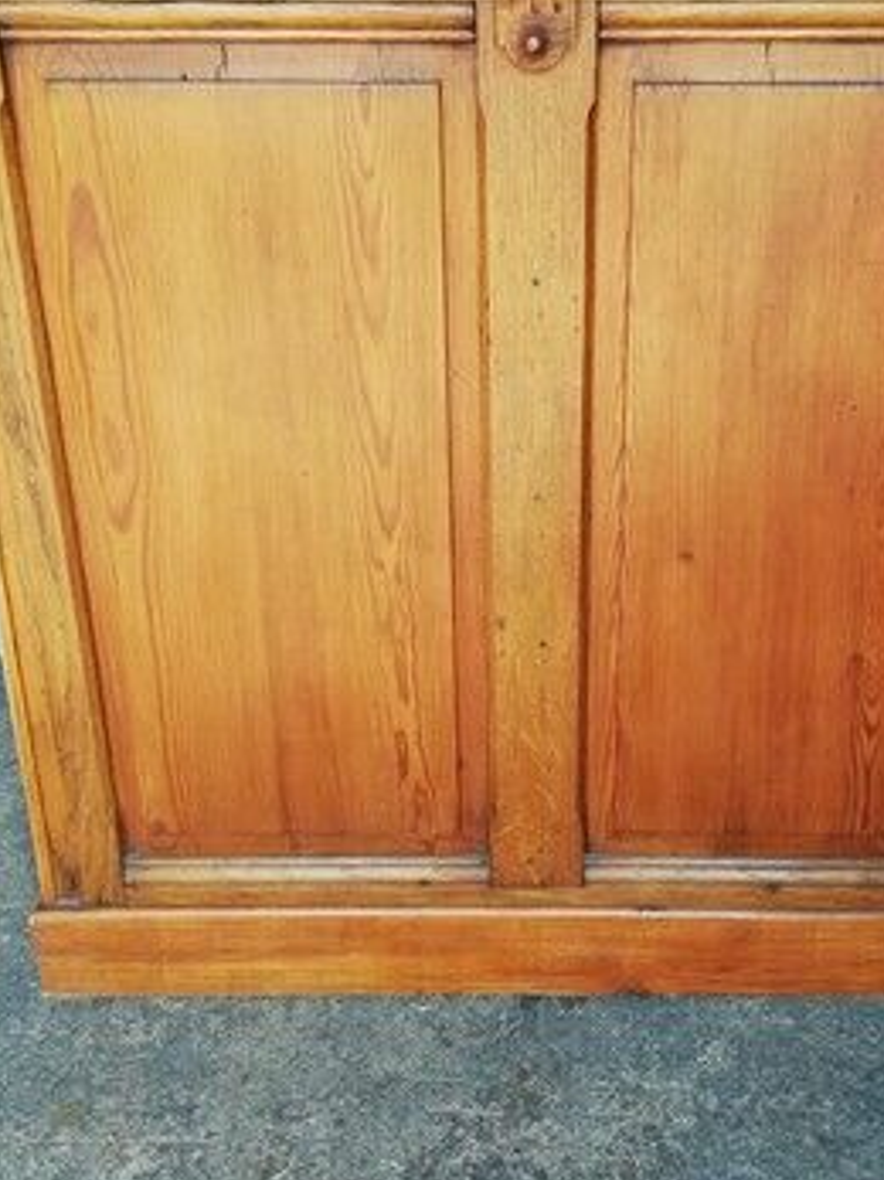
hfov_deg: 32.1
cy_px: 544
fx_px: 1533
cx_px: 534
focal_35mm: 45
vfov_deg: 42.1
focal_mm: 3.81
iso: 100
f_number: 2.2
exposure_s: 1/100
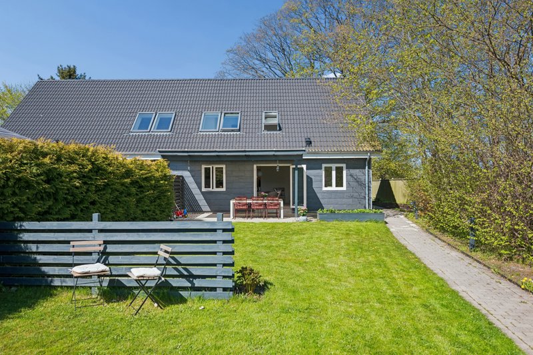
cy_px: 178
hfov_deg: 73.8
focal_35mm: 24
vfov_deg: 53.1
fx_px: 355
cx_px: 266
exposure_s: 1/2500
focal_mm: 24
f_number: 4
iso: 400
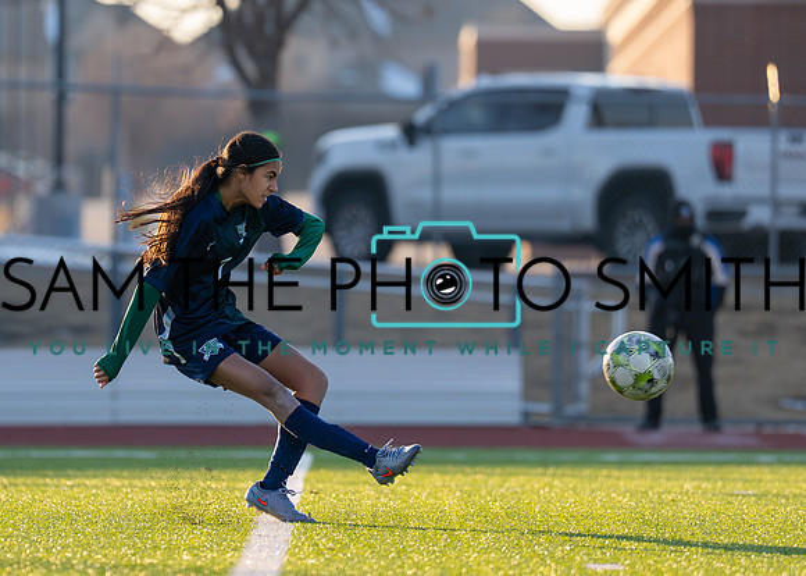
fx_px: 9434
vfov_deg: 3.5
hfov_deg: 4.9
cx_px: 290
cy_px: 223
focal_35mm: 412
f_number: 2.8
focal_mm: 200
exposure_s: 1/2500
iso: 400
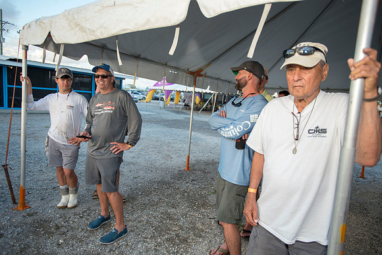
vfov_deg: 57.3
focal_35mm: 22
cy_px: 128
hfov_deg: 78.6
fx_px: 233
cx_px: 191
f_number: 2.8
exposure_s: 1/320
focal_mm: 22
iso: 250
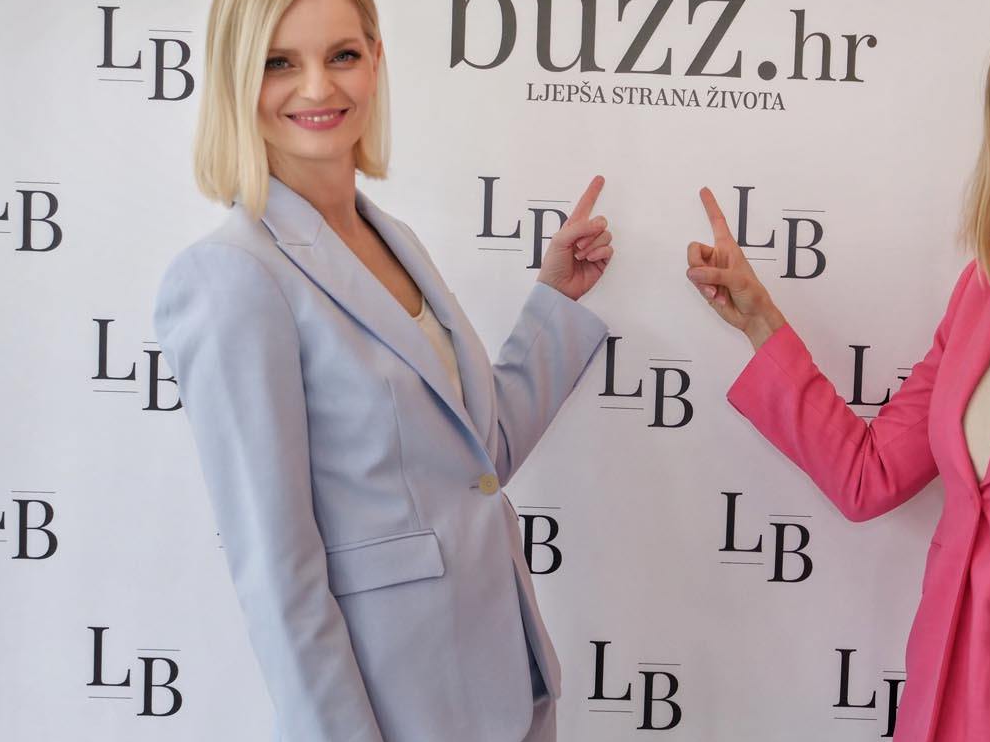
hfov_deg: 31.0
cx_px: 664
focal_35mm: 62
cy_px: 396
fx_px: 1773
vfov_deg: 23.6
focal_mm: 23
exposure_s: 1/250
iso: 1250
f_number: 4.5
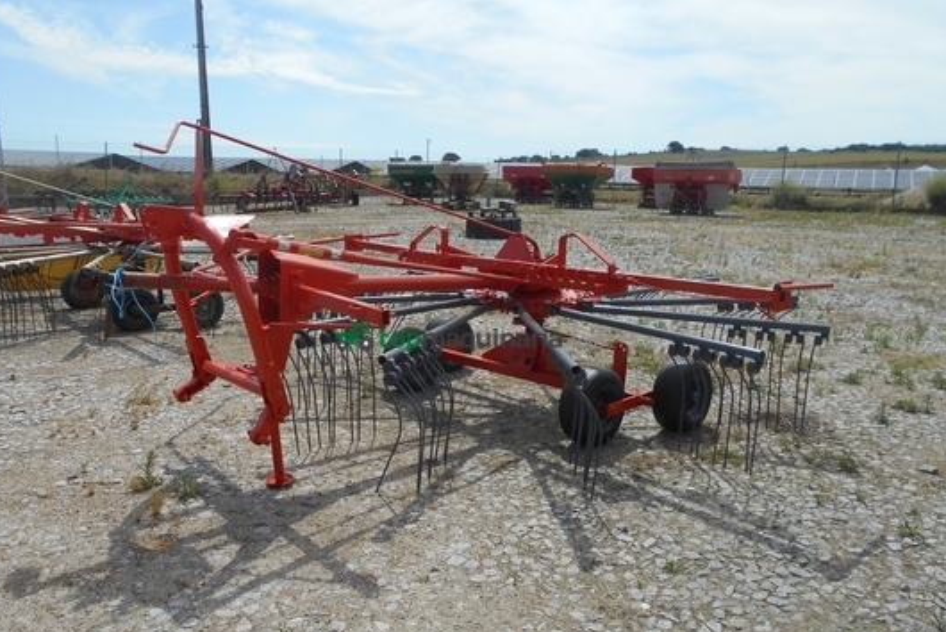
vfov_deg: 46.4
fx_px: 736
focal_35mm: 28
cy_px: 337
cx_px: 470
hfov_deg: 65.4
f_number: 3.2
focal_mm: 4.6
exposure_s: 1/1000
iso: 80
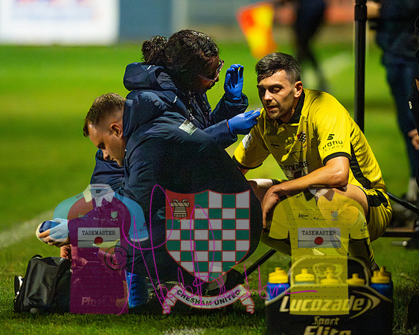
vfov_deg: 3.9
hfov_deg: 4.8
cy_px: 136
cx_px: 249
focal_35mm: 402
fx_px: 4982
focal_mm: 300
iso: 8000
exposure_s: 1/1250
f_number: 2.8
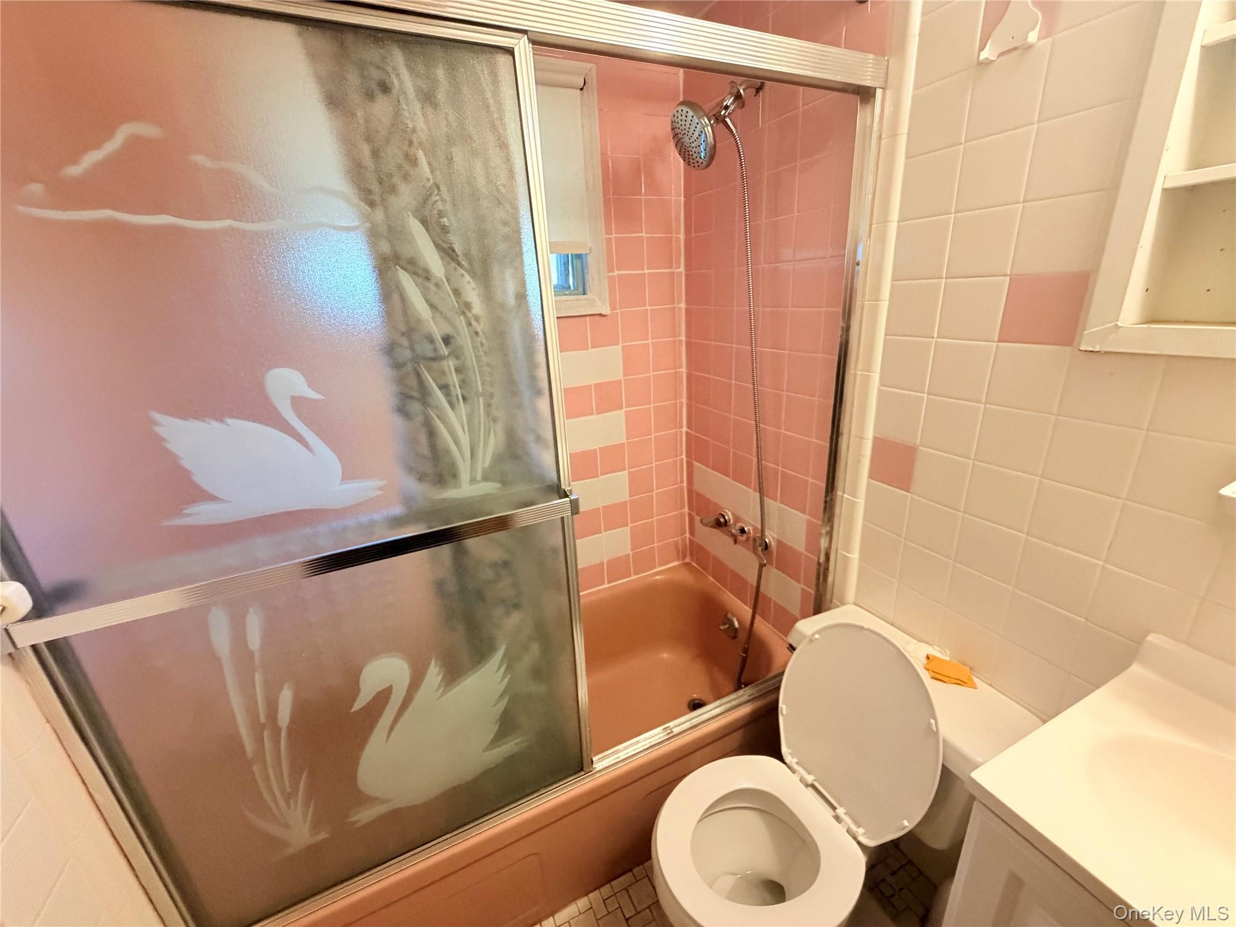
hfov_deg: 102.1
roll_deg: +3.6
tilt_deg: -18.7
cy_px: 464
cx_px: 618
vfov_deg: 85.7
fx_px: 500
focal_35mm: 14
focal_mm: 2.22
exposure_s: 1/60
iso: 640
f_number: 2.2
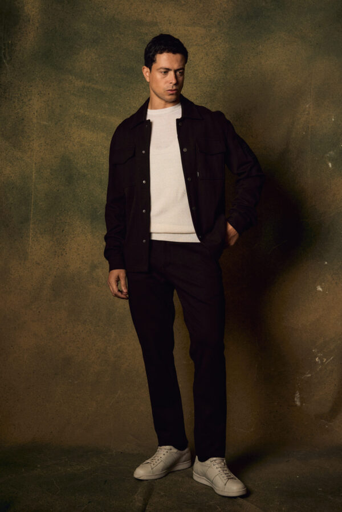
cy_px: 256
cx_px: 171
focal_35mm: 50
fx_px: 712
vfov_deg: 39.6
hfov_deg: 27.0
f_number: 3.5
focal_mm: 50
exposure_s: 1/125
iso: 320
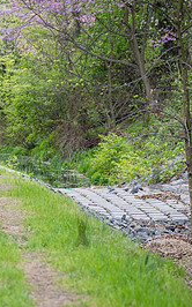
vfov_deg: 11.0
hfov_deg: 6.8
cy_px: 171
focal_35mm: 191
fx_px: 1601
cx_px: -68
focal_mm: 86
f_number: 2.8
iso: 160
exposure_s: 1/160
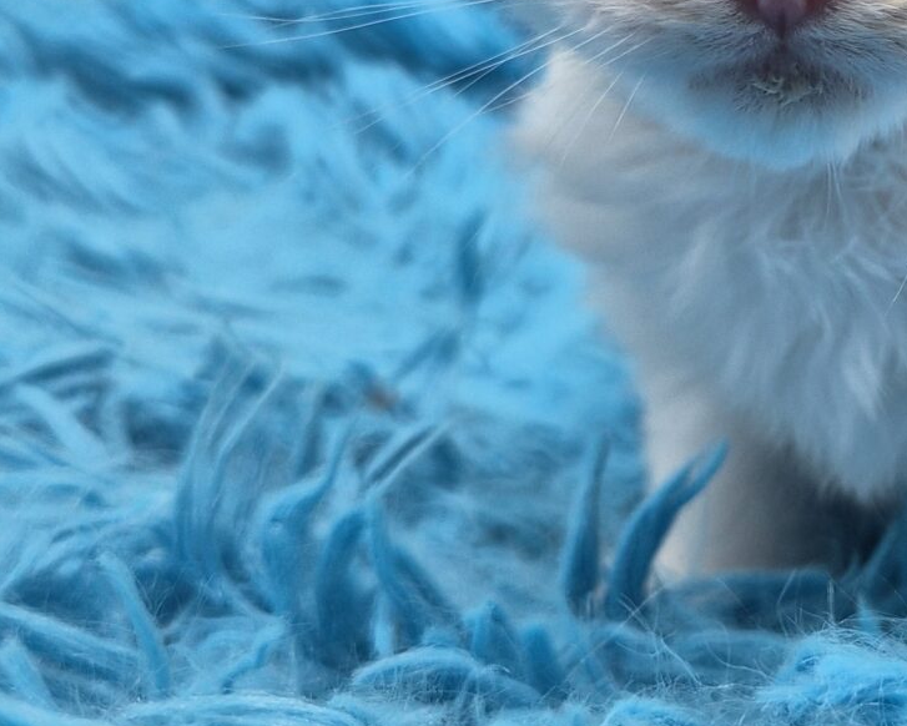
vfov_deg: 19.2
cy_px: 123
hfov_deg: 23.0
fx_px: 2121
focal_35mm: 79
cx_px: 934
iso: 80
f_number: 1.8
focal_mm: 5.4
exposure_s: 1/754
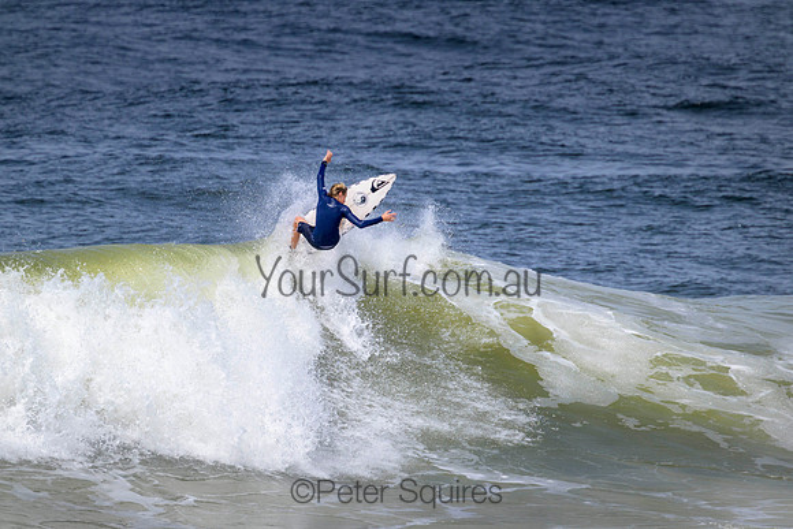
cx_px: 396
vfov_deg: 1.7
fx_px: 17626
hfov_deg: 2.6
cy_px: 264
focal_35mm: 800
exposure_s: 1/2000
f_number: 11
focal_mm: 800
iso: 560
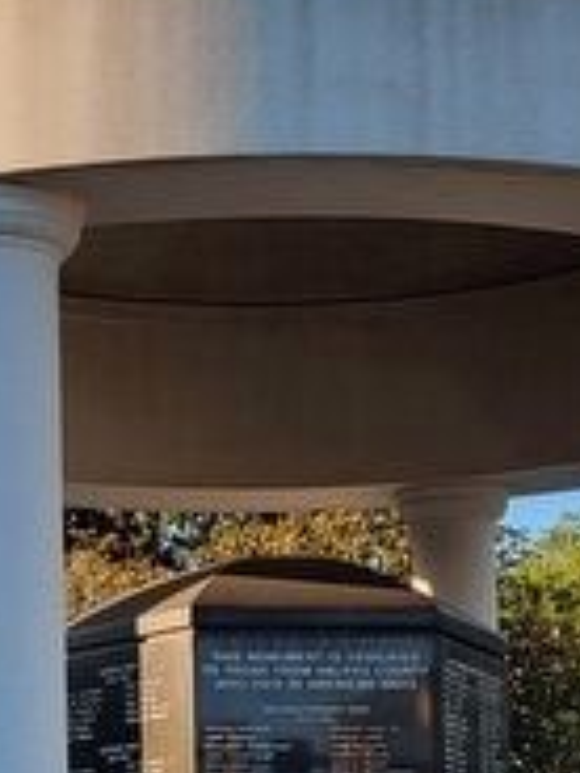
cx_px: 286
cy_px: 693
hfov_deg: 13.1
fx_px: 2524
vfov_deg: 17.2
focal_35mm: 113
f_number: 1.8
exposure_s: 1/662
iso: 40
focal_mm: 5.4
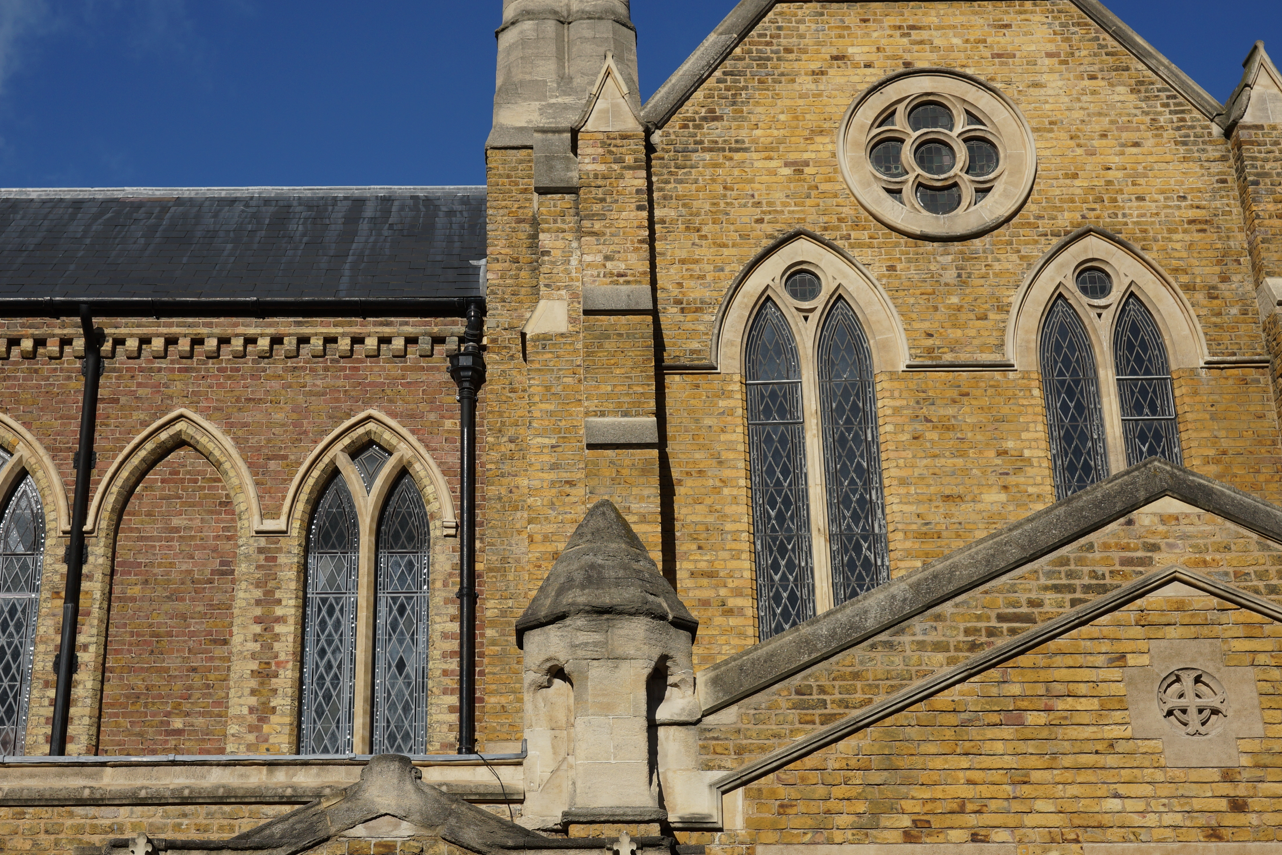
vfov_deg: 25.0
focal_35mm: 54
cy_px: 345
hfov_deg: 36.8
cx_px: 538
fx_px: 1923
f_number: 8
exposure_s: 1/640
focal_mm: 40
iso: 200
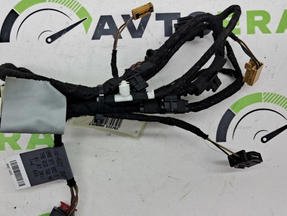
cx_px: 105
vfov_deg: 37.7
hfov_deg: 48.4
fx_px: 315
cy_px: 116
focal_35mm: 38
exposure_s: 1/100
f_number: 1.8
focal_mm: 4
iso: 50
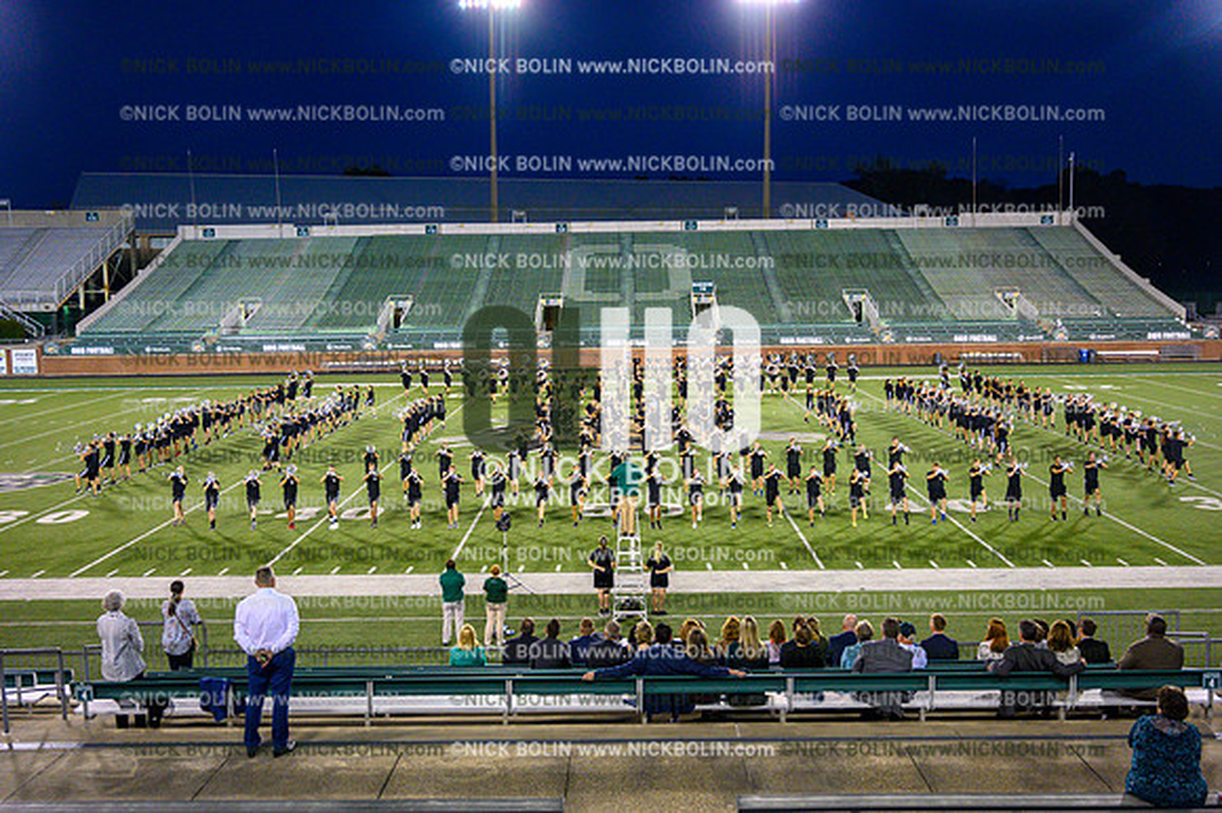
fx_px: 1136
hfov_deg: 56.5
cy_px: 406
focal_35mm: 34
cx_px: 611
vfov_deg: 39.4
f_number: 4
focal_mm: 33.5
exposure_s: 1/1000
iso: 4000
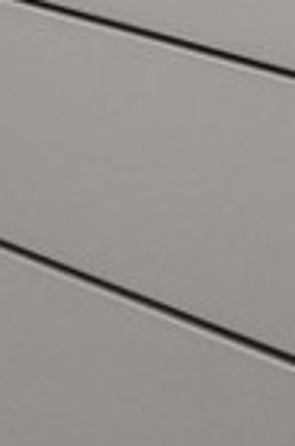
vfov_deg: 15.0
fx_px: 1186
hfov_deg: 9.0
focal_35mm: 96
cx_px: -757
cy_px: -562
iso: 800
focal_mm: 13
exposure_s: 1/15
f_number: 5.6
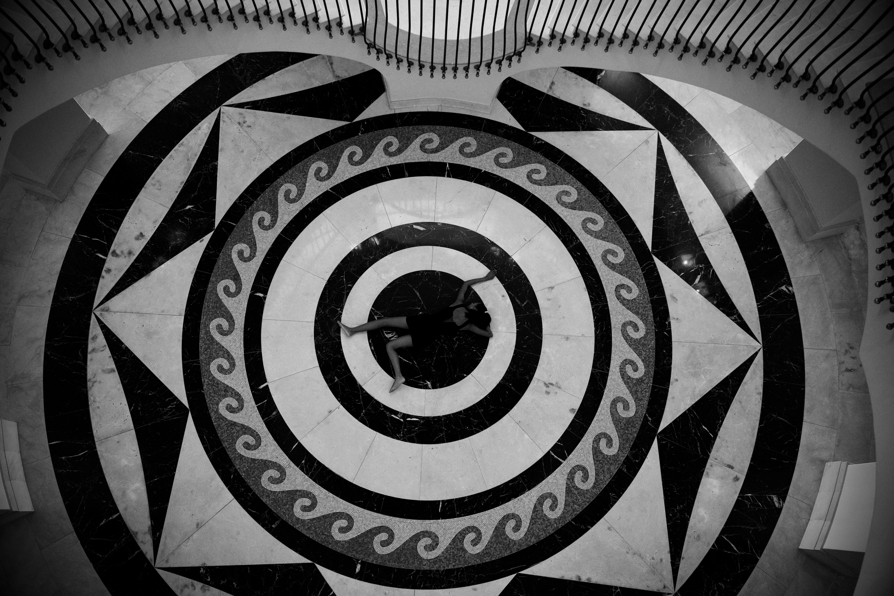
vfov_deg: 46.4
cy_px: 298
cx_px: 447
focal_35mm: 28
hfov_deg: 65.5
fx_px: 695
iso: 1600
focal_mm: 28
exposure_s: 1/125
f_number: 2.8
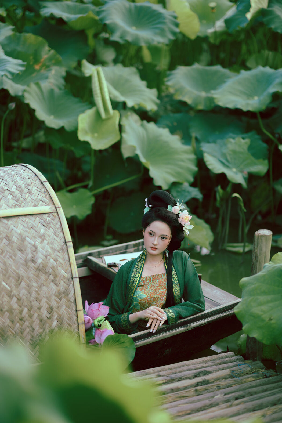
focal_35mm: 85
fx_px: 999
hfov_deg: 16.1
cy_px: 212
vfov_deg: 23.9
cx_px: 141
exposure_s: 1/1000
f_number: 1.8
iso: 100
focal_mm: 85
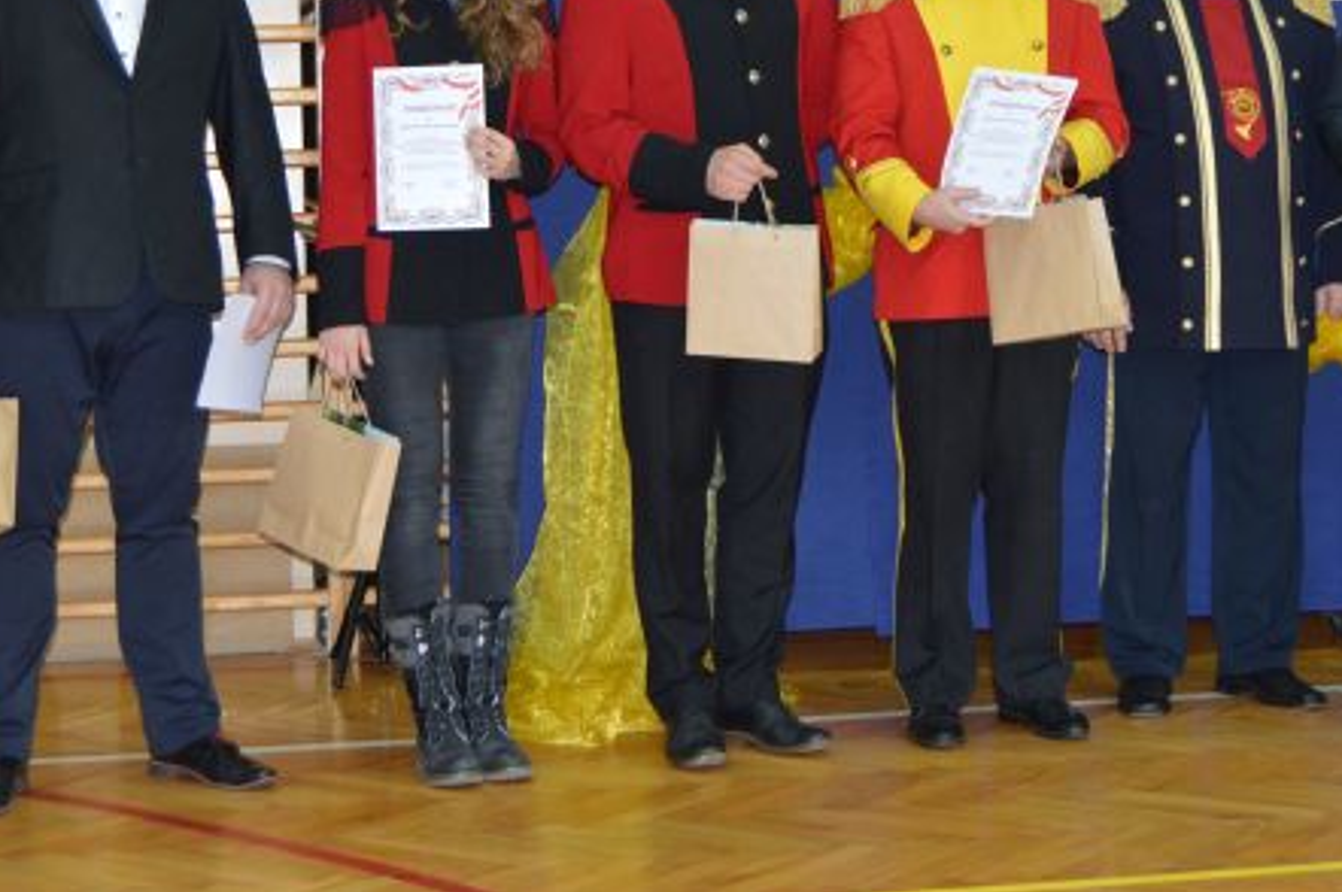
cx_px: 677
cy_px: 91
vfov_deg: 17.7
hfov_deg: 26.7
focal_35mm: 76
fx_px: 2831
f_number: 4
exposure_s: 1/60
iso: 720
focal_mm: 28
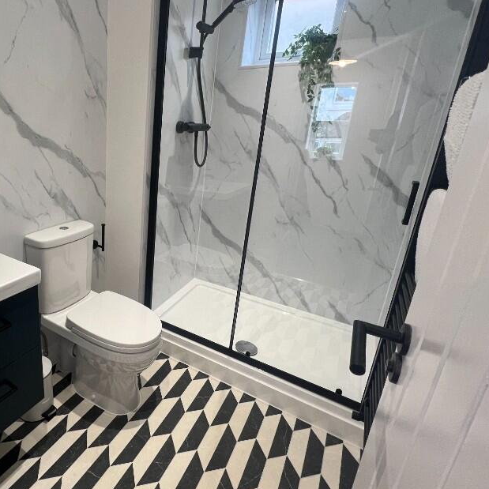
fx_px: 304
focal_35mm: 19
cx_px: 124
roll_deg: -1.5
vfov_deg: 77.6
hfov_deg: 72.5
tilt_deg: -17.6
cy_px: 226
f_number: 1.8
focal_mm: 1.57
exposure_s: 1/100
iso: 125
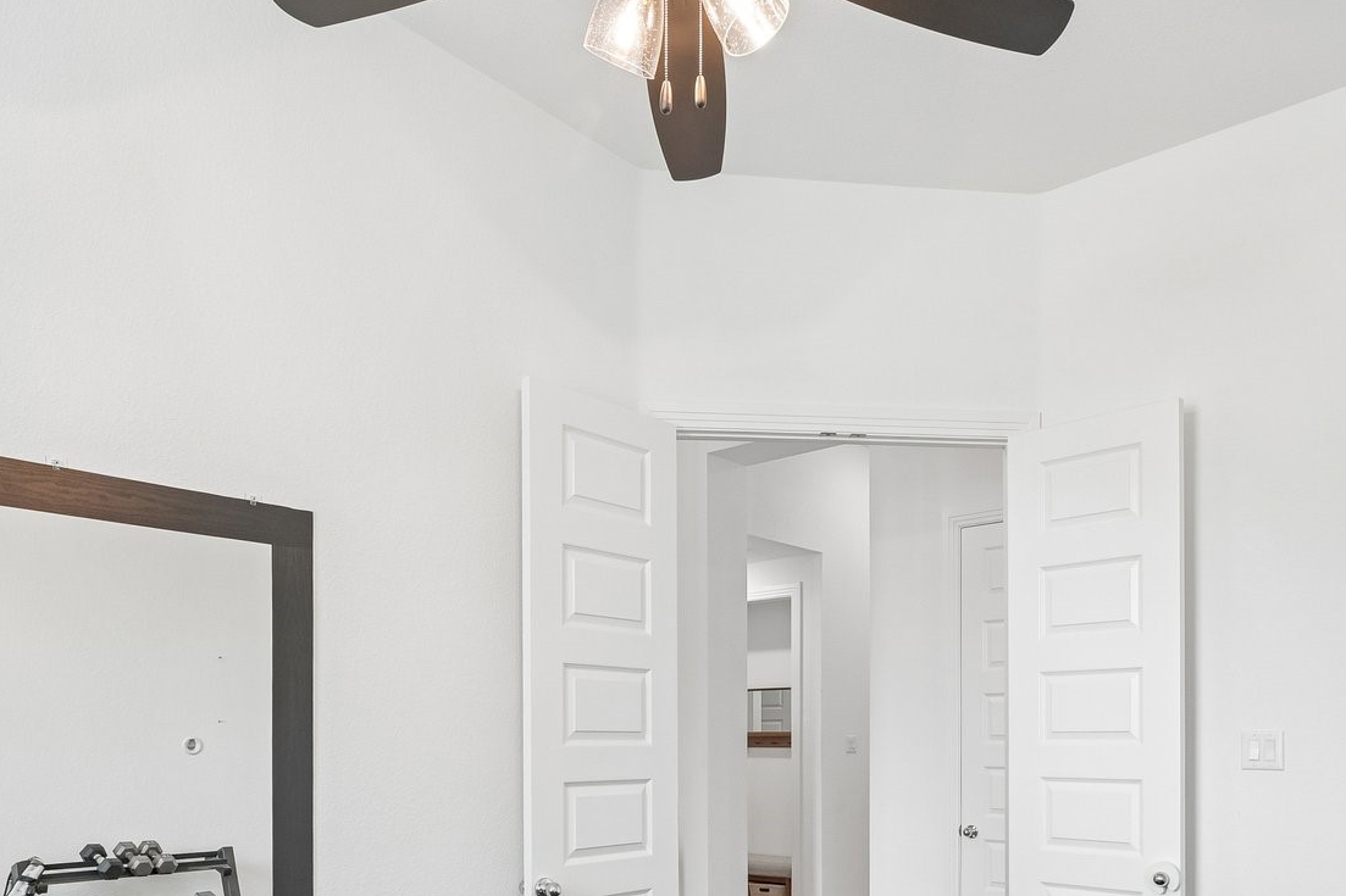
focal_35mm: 26
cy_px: 778
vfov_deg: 45.6
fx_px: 972
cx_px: 793
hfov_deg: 68.8
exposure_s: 1/25
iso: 400
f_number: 8
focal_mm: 14
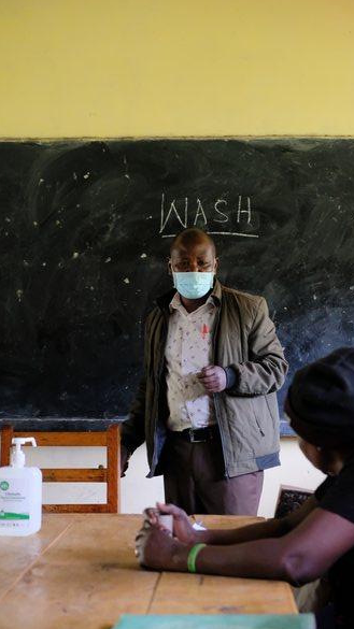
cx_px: 193
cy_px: 315
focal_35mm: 88
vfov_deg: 24.2
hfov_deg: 13.7
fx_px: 1469
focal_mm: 55
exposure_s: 1/200
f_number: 4
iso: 6400
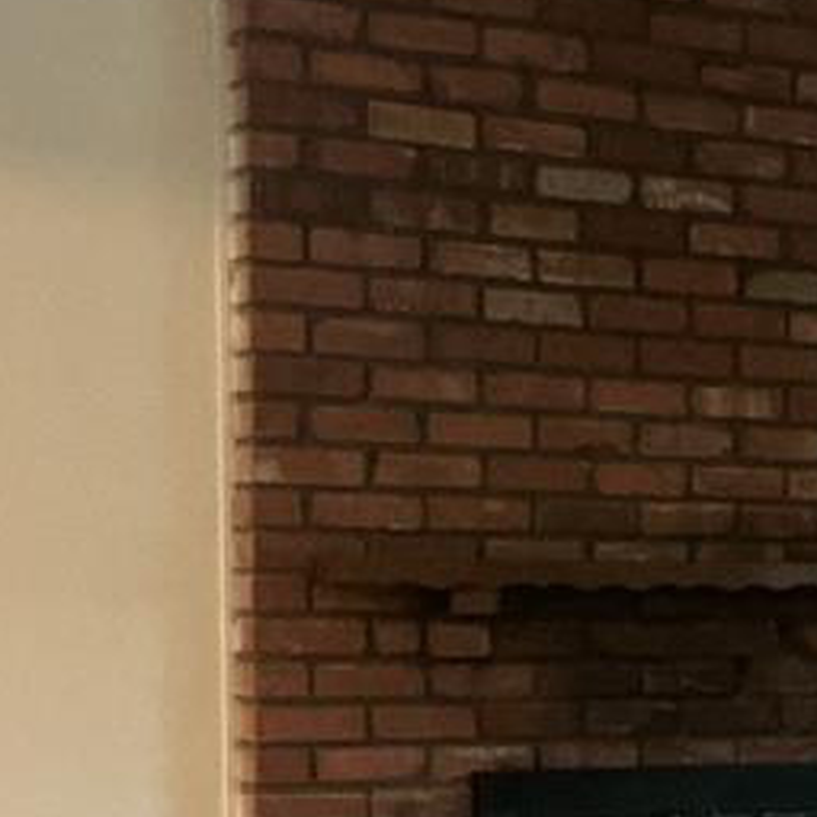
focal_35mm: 103
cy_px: 771
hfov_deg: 16.6
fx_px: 2750
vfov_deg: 16.6
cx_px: 804
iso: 500
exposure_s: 1/24
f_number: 1.8
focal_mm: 3
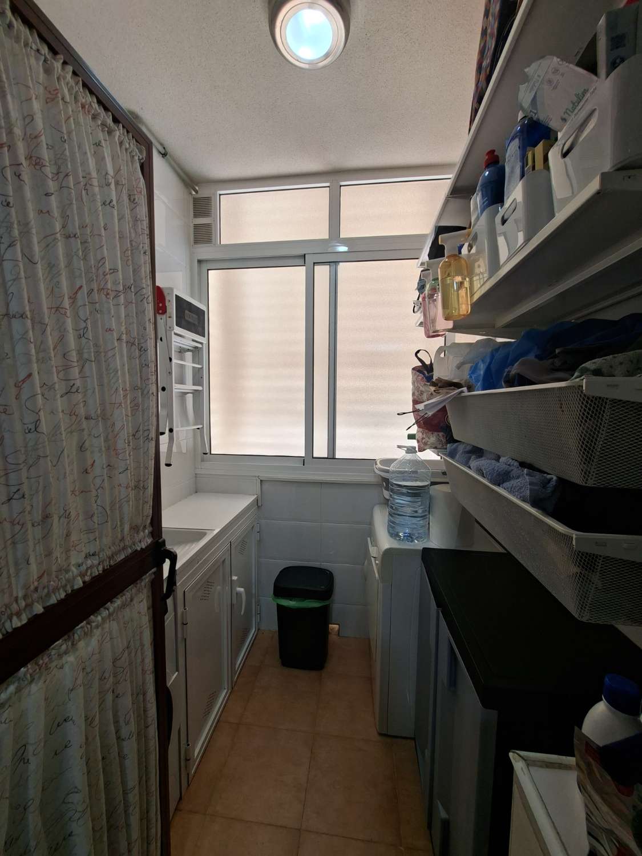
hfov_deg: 89.9
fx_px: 321
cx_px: 321
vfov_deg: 106.2
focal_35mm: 13
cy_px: 428
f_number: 2.2
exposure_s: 1/40
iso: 40
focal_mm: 1.74
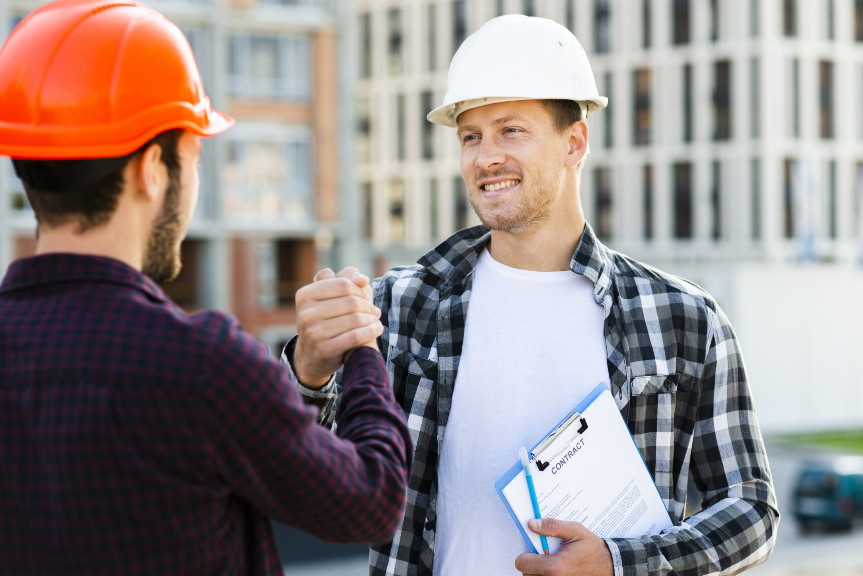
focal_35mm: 85
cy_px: 288
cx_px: 432
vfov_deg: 16.1
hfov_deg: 23.9
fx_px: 2038
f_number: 3.5
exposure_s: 1/320
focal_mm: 85
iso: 250
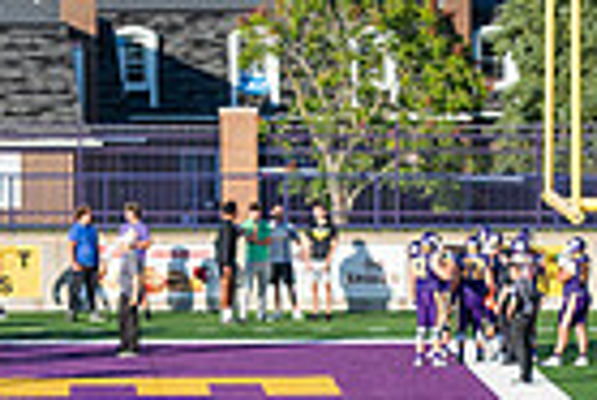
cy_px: 763
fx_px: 7254
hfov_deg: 4.7
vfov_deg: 3.1
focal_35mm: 437
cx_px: 674
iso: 200
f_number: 4
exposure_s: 1/1000
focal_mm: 105
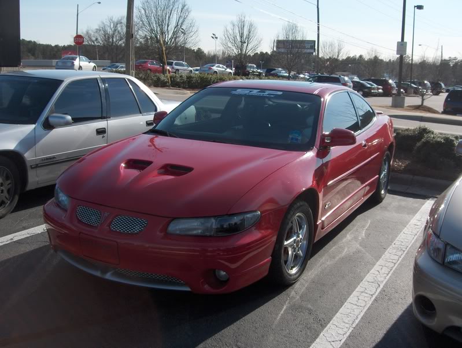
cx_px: 231
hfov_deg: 47.8
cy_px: 174
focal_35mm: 39
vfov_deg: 36.9
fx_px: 521
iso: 100
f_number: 4.8
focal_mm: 8
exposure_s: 1/541
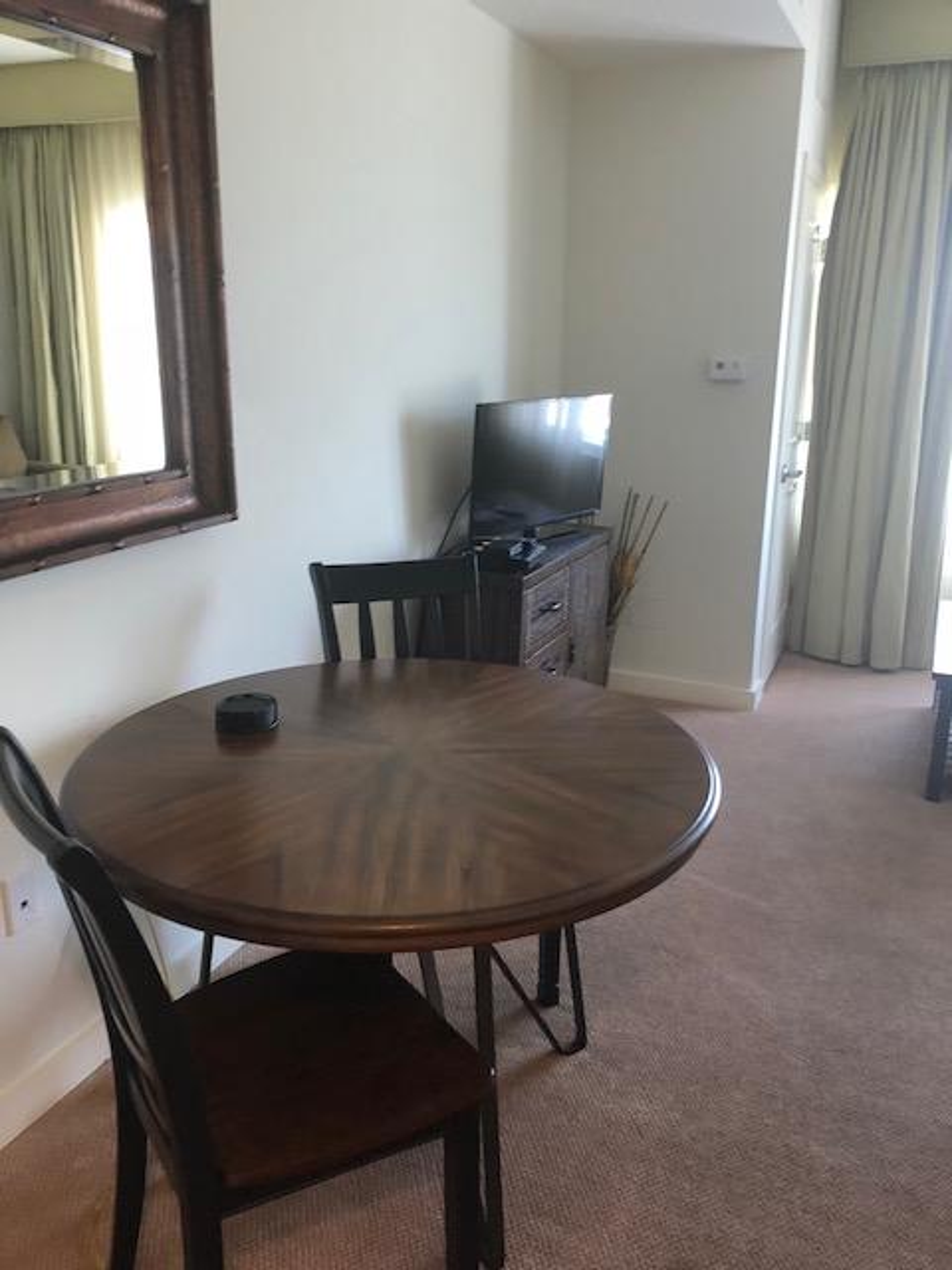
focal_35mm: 28
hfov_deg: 49.7
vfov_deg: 63.4
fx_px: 1027
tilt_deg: -17.2
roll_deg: +2.5
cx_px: 476
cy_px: 635
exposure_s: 1/15
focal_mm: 3.99
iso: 50
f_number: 1.8
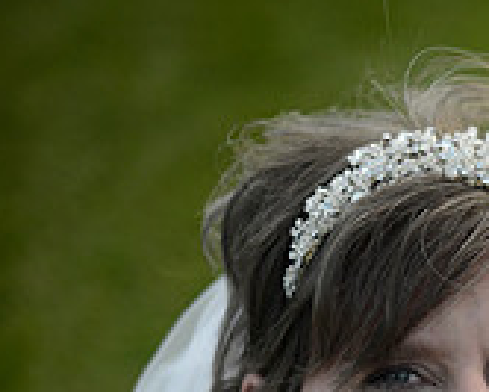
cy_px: 567
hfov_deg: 11.2
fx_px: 2375
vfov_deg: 9.2
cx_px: 766
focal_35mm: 164
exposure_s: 1/2500
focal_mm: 50
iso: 400
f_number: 1.4
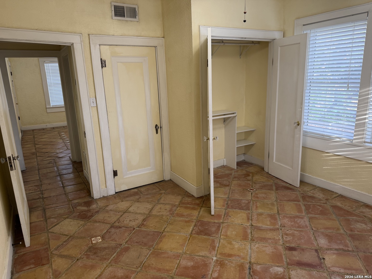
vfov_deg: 56.8
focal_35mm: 24
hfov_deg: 71.6
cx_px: 186
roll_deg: +1.5
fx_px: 258
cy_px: 140
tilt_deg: -12.7
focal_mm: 6.76
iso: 125
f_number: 1.78
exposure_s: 1/60
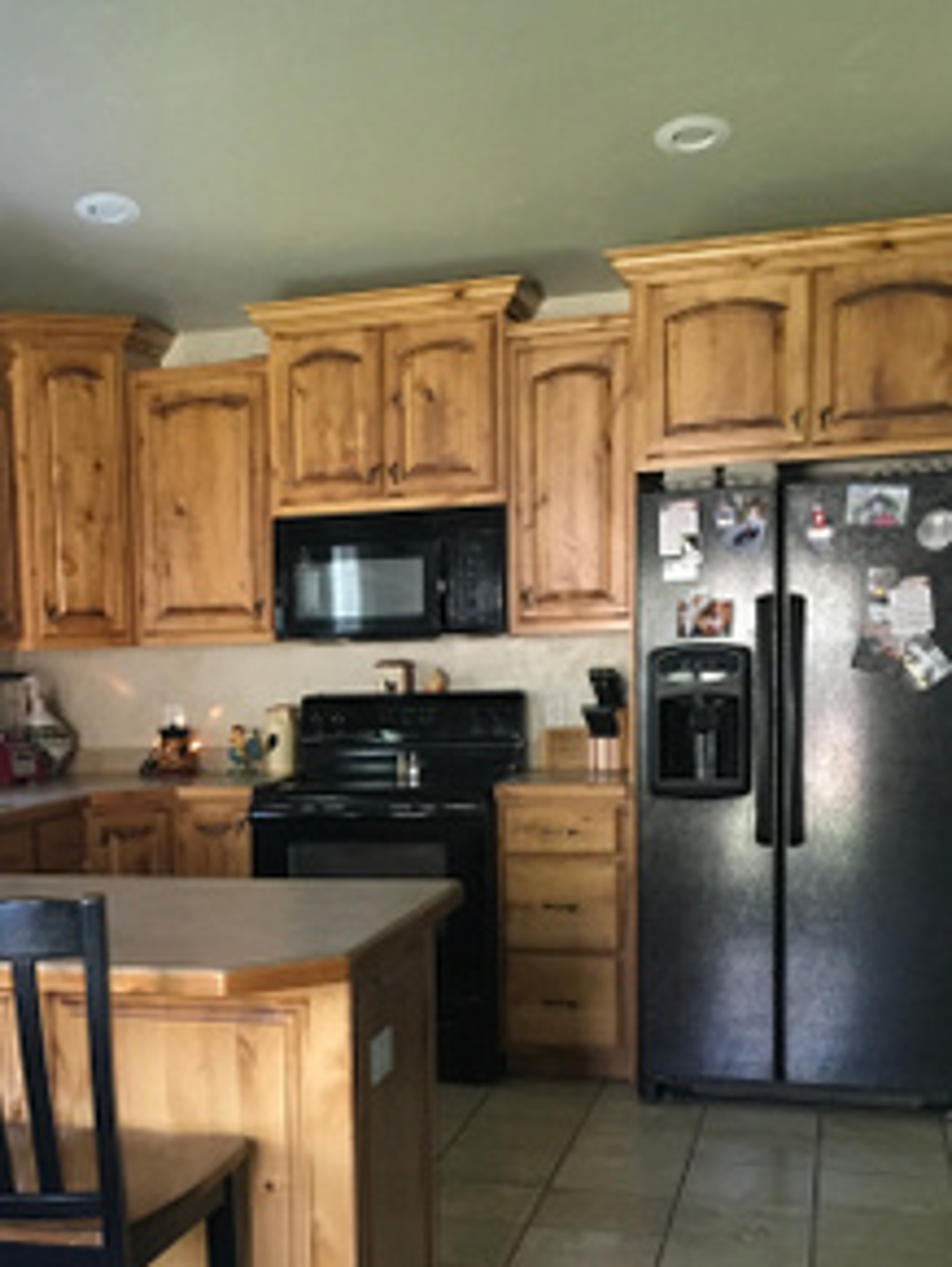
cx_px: 192
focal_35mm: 48
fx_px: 1758
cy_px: 861
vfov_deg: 39.1
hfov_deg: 29.6
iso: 160
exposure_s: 1/30
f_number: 2.2
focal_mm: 4.15
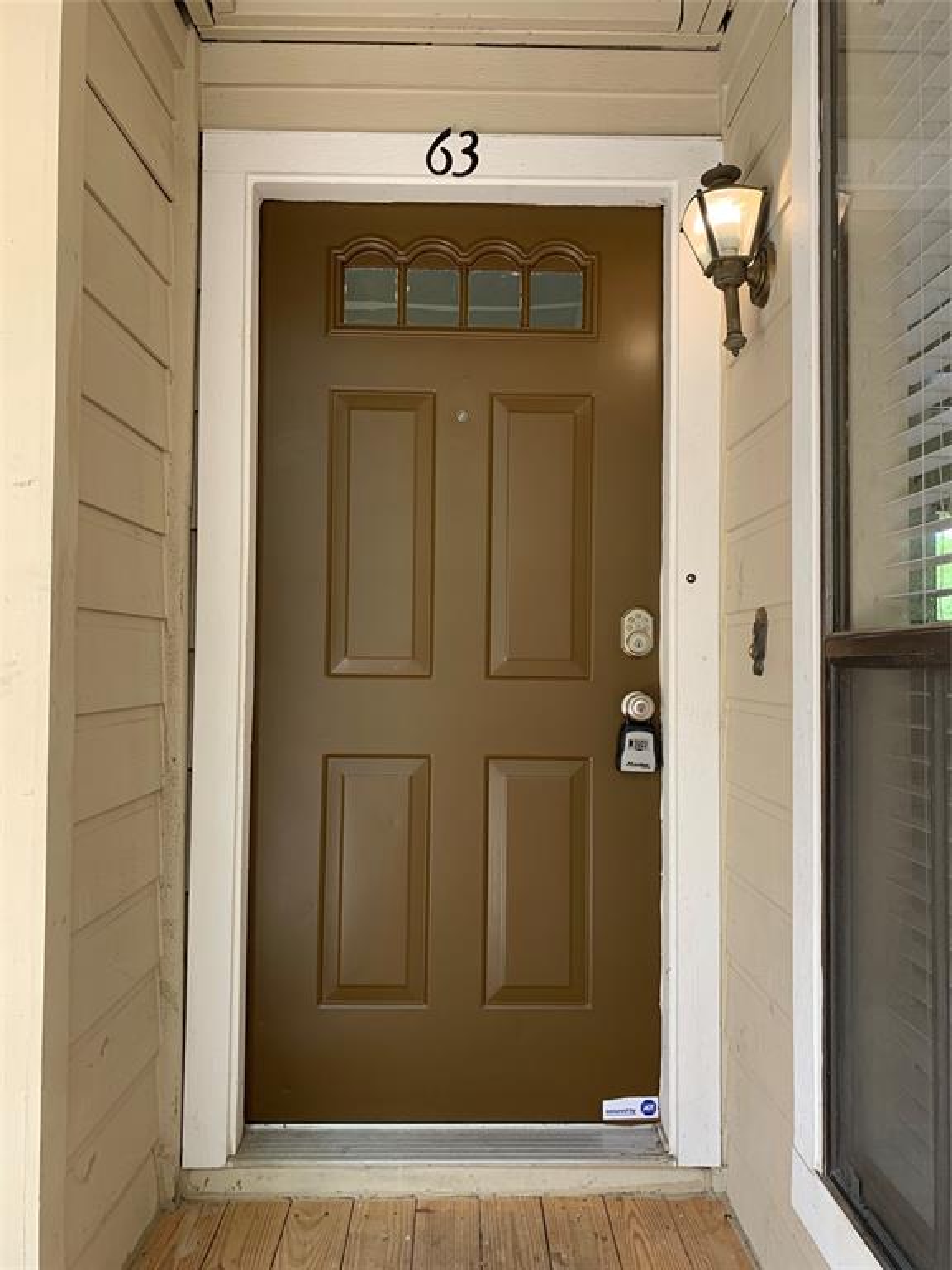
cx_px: 476
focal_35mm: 26
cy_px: 635
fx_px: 953
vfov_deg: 67.3
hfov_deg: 53.1
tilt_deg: +2.5
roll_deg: -0.4
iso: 80
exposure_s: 1/121
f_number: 1.8
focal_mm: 4.25
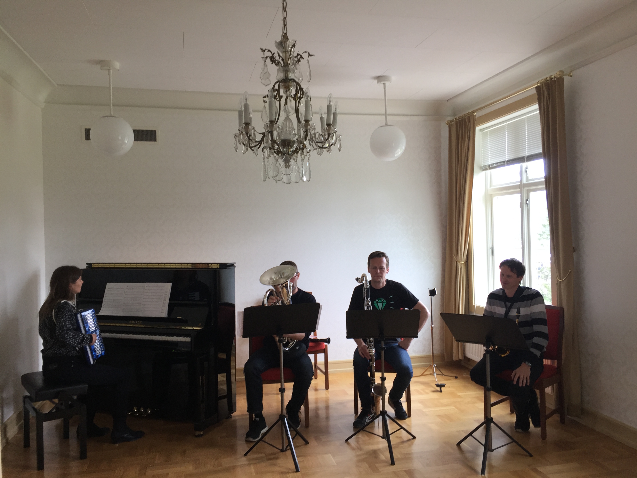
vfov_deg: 48.2
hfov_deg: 61.7
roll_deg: +0.7
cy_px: 239
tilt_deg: +1.0
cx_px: 318
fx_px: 534
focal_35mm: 29
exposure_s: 1/50
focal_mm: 4.15
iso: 40
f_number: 2.2
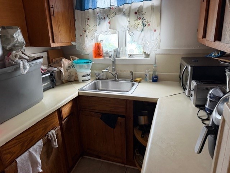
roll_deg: +2.6
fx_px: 159
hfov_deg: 71.6
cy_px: 86
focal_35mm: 24
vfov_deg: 56.8
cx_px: 115
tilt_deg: -16.4
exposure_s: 1/60
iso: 500
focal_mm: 6.76
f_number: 1.78
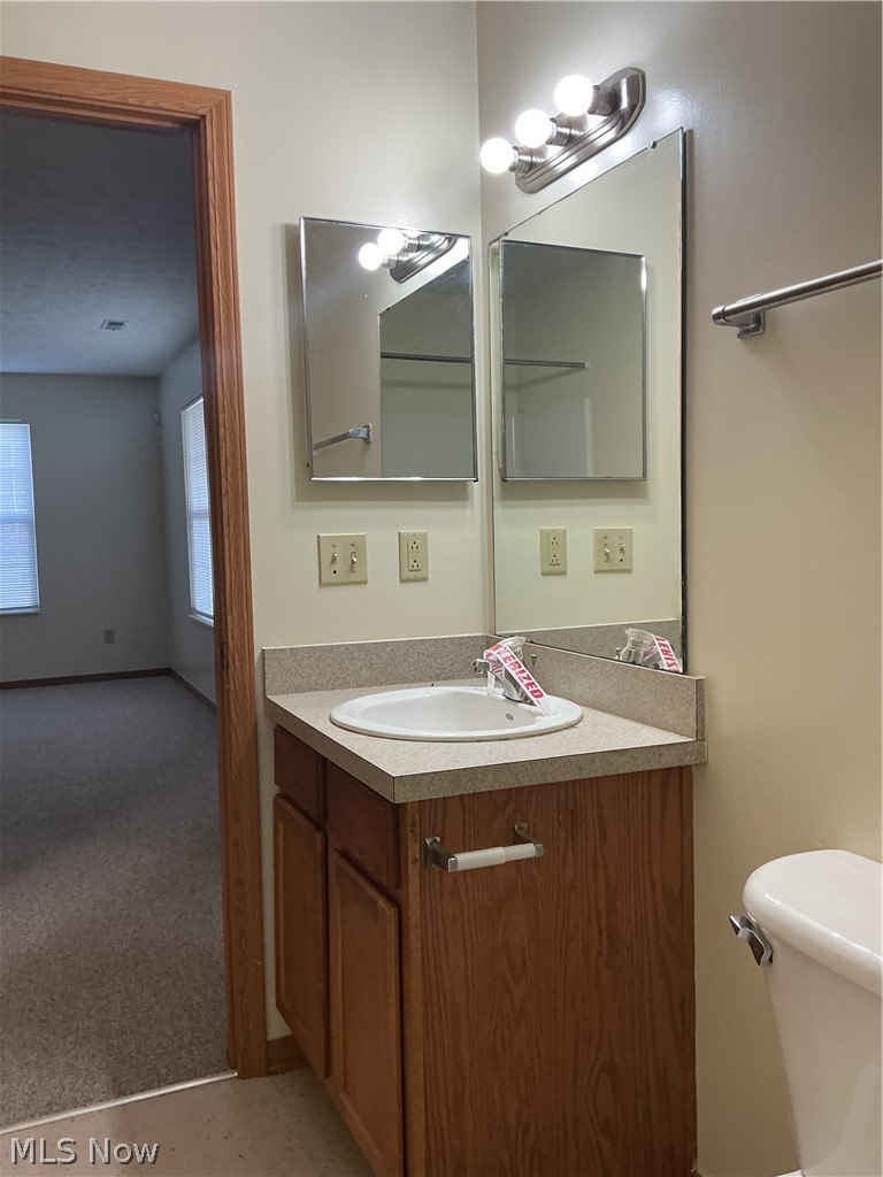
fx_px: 986
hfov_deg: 48.2
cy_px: 588
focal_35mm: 29
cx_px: 442
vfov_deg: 61.7
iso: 50
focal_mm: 3
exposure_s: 1/60
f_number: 1.8
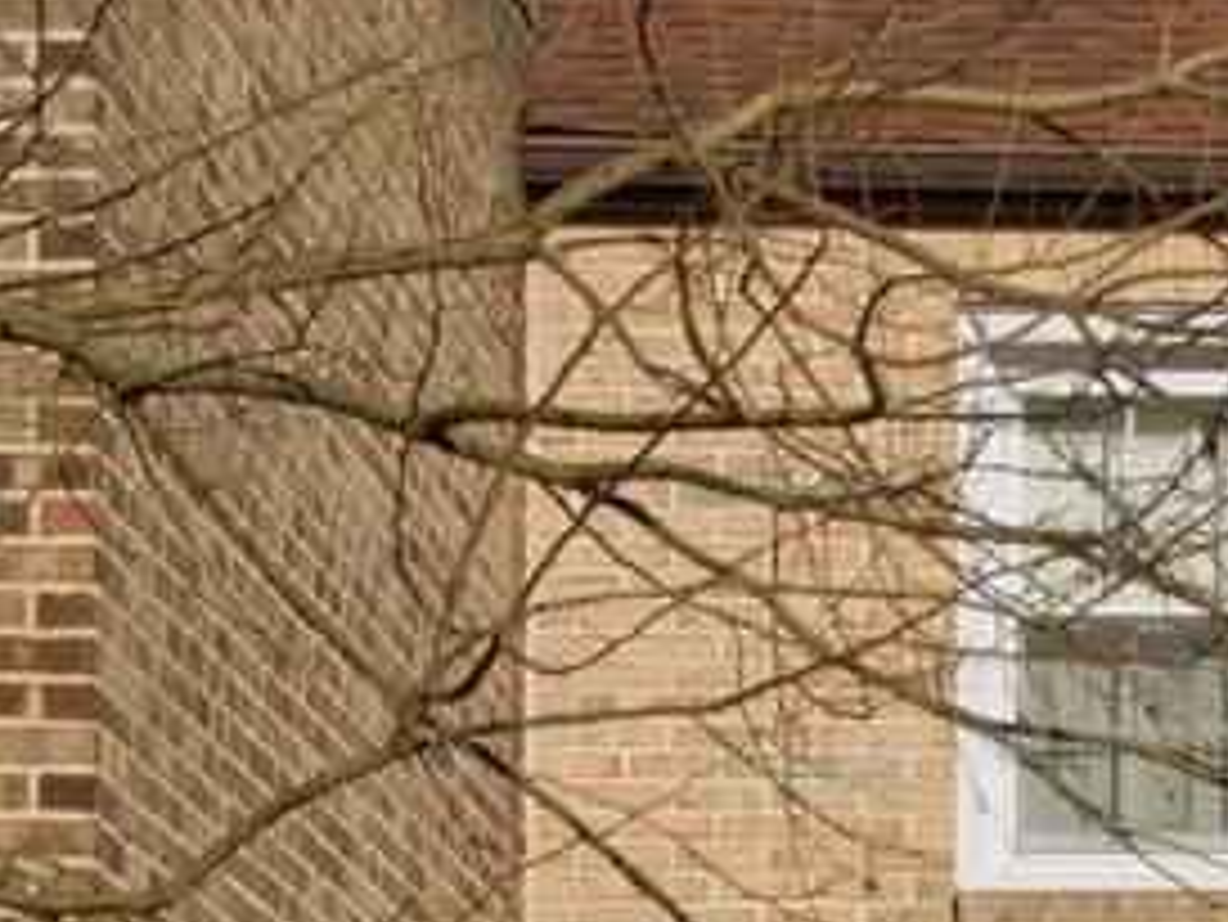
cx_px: 2002
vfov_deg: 6.1
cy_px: 1077
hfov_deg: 7.9
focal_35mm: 243
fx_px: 8624
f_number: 10
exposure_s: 1/400
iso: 200
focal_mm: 36
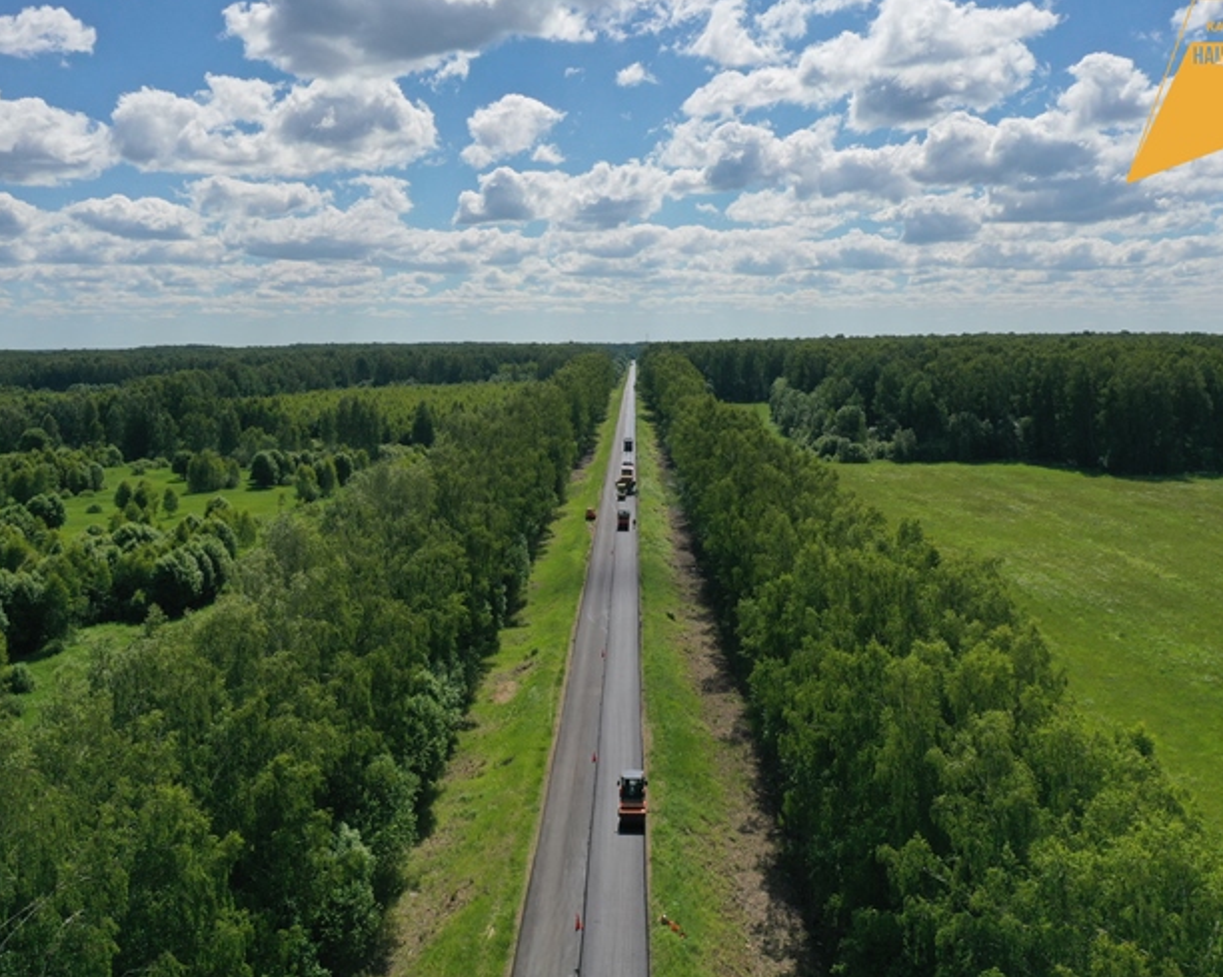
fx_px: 1194
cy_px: 486
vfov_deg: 44.5
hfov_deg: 54.2
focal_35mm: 33
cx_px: 635
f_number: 7.1
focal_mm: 10.26
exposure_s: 1/800
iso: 100
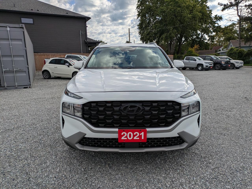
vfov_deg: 54.9
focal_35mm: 25
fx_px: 182
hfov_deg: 69.4
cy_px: 94
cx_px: 126
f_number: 1.89
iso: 44
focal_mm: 5.43
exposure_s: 1/2732
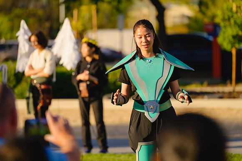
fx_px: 1076
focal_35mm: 160
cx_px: 121
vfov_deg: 8.6
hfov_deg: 12.8
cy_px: 80
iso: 800
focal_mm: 160
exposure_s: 1/10000
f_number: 2.8
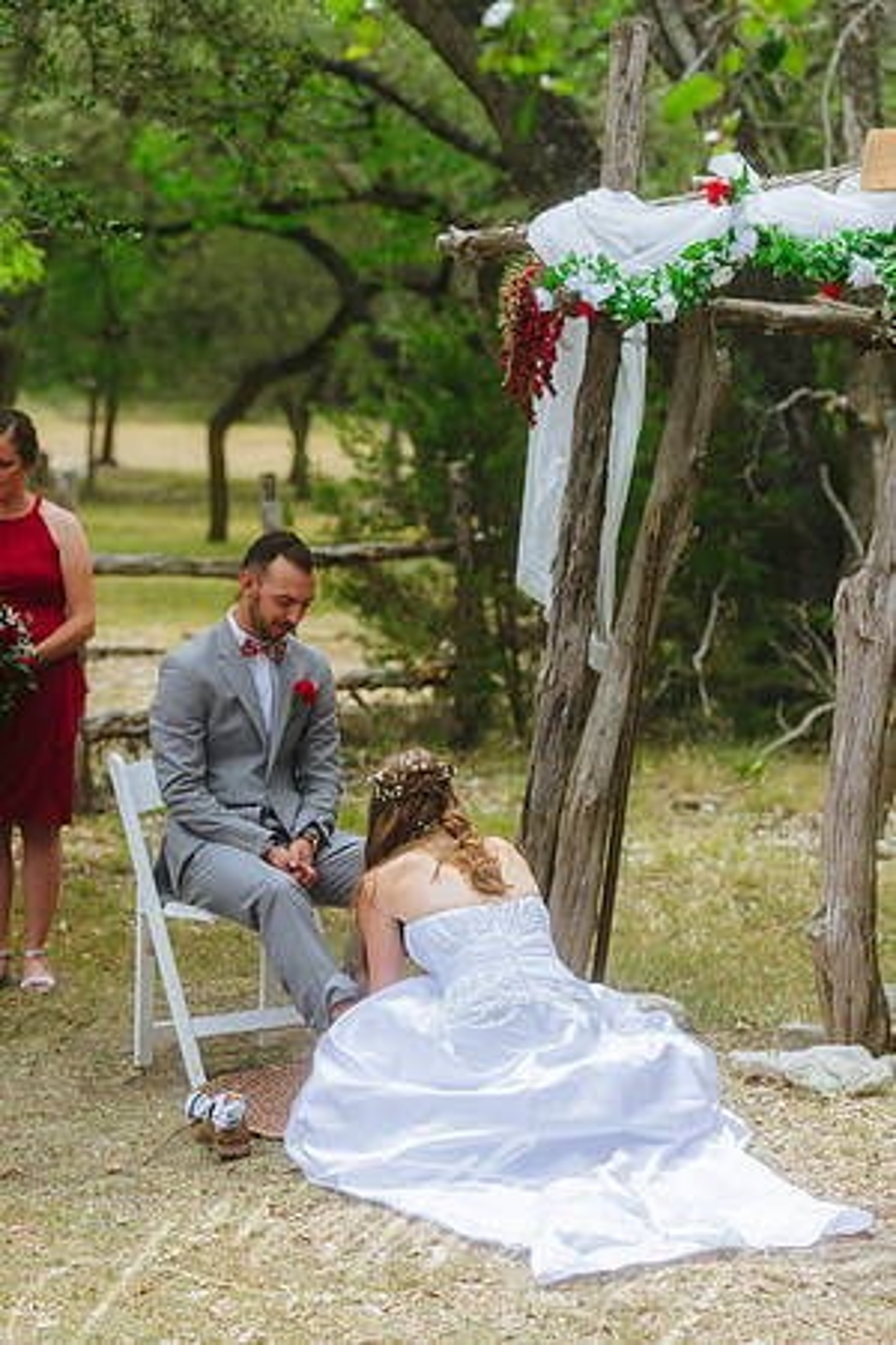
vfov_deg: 17.6
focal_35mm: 116
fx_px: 4330
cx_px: 448
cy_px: 672
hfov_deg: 11.8
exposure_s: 1/1000
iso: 160
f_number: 3.2
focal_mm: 116
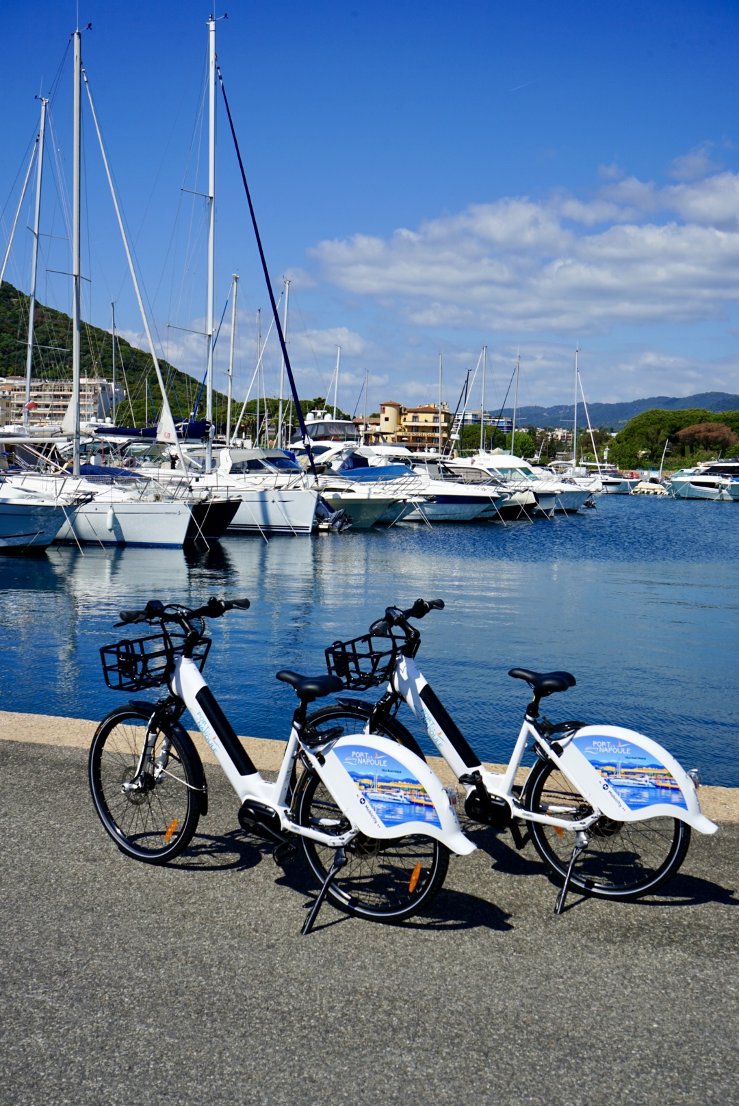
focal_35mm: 41
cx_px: 370
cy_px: 553
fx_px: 1260
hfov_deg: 32.7
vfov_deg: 47.4
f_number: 11
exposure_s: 1/250
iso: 100
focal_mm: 41
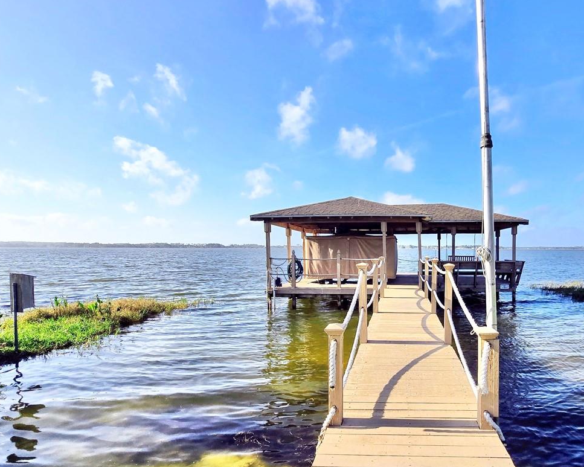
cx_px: 377
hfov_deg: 75.8
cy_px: 272
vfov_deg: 65.1
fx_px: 363
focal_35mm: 21
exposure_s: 1/2234
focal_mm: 2.2
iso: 50
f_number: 2.2
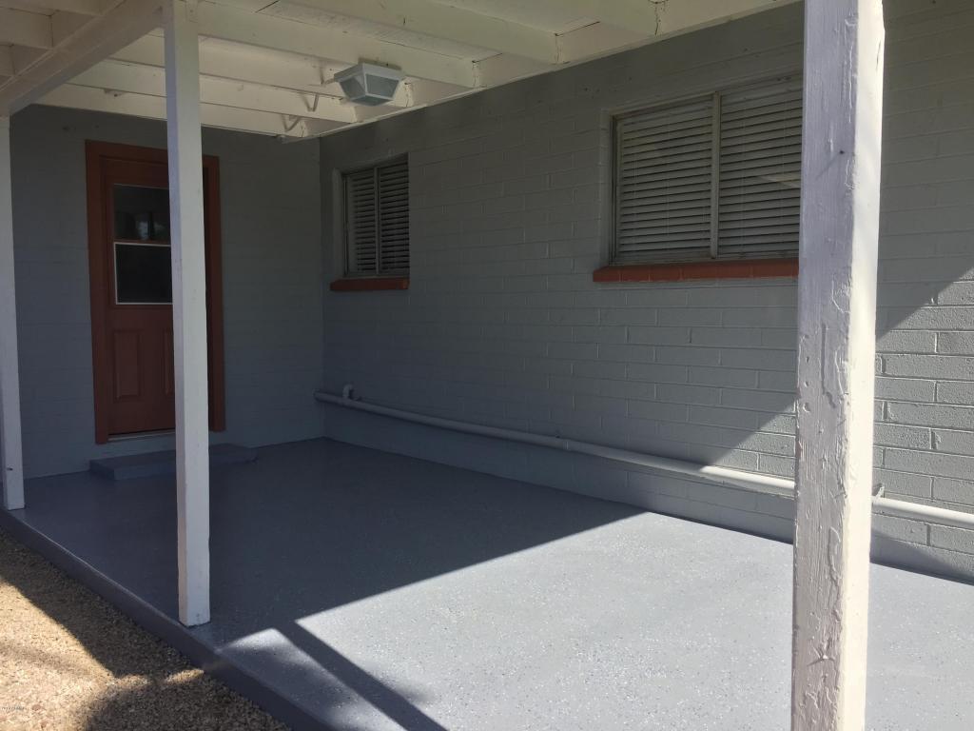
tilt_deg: -4.0
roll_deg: +1.0
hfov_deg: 61.7
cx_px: 487
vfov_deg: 48.2
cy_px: 366
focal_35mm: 29
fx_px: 816
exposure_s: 1/1412
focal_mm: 4.15
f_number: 2.2
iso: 32
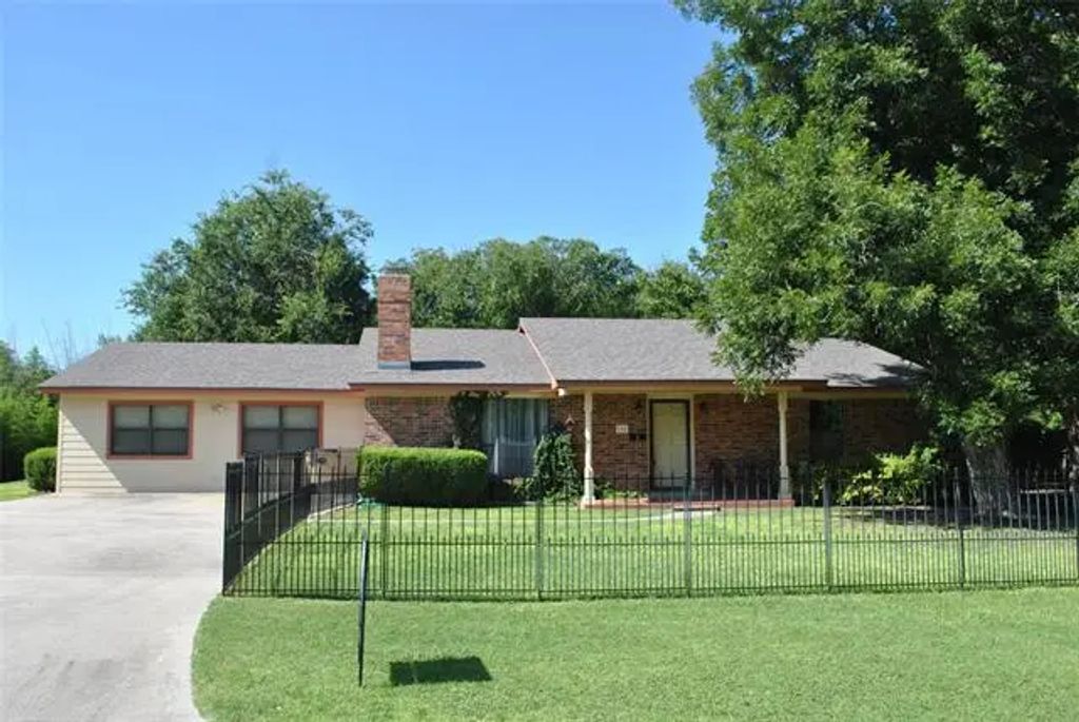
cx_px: 540
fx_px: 900
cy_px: 361
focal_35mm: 30
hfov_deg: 61.9
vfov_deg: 43.7
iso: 100
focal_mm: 20
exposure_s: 1/200
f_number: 7.1
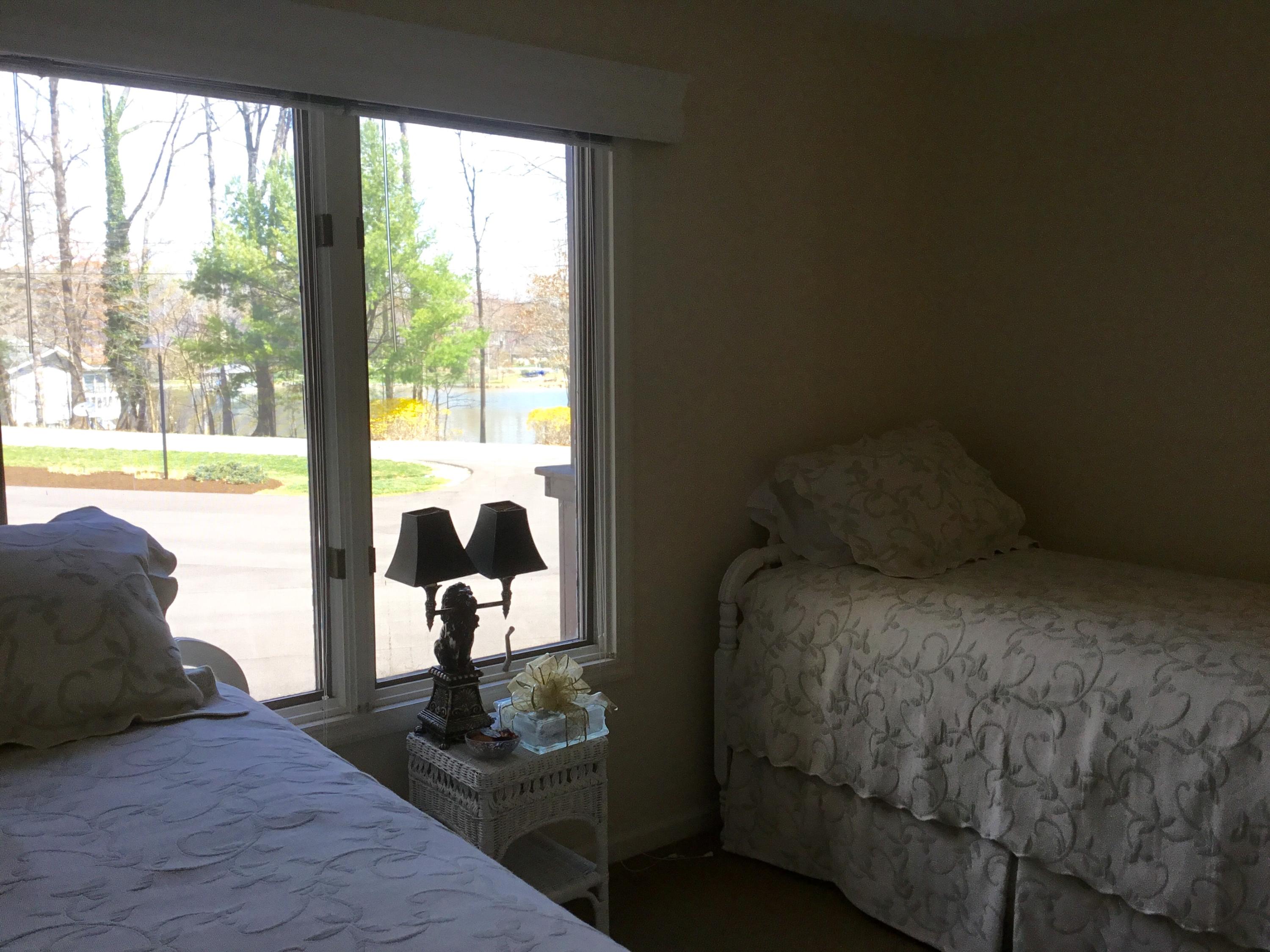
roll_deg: -0.6
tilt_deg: -7.5
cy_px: 476
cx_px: 635
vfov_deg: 45.4
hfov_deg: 58.4
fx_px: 1137
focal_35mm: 31
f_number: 2.4
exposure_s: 1/120
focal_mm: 3.3
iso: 32
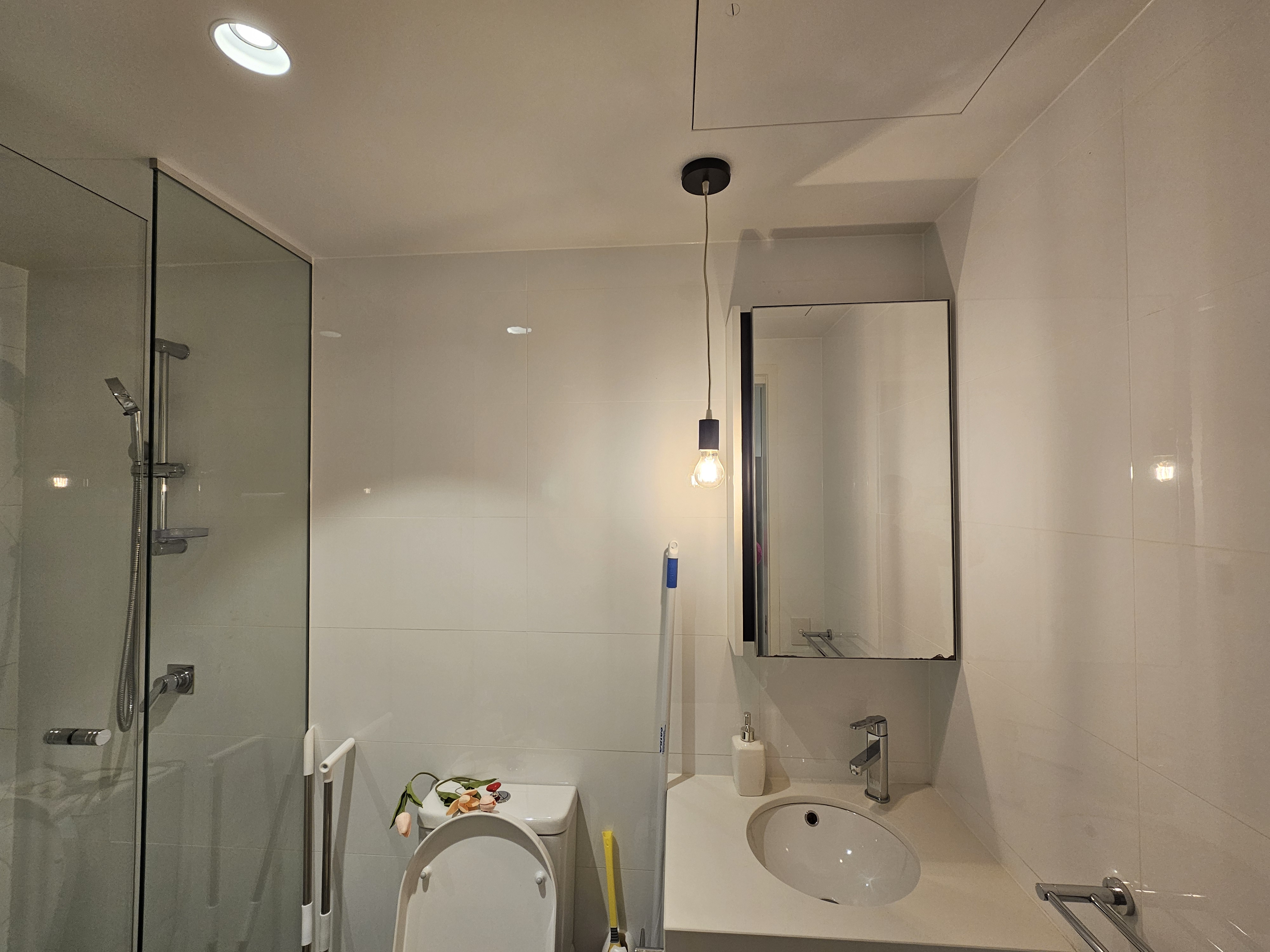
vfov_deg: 89.9
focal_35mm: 13
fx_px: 477
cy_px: 476
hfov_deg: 106.2
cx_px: 635
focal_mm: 2.2
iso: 80
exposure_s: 1/50
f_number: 2.2
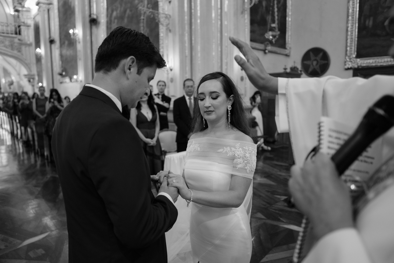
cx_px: 197
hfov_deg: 73.7
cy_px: 132
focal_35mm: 24
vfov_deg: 53.1
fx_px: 263
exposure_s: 1/250
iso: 500
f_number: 1.4
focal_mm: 16
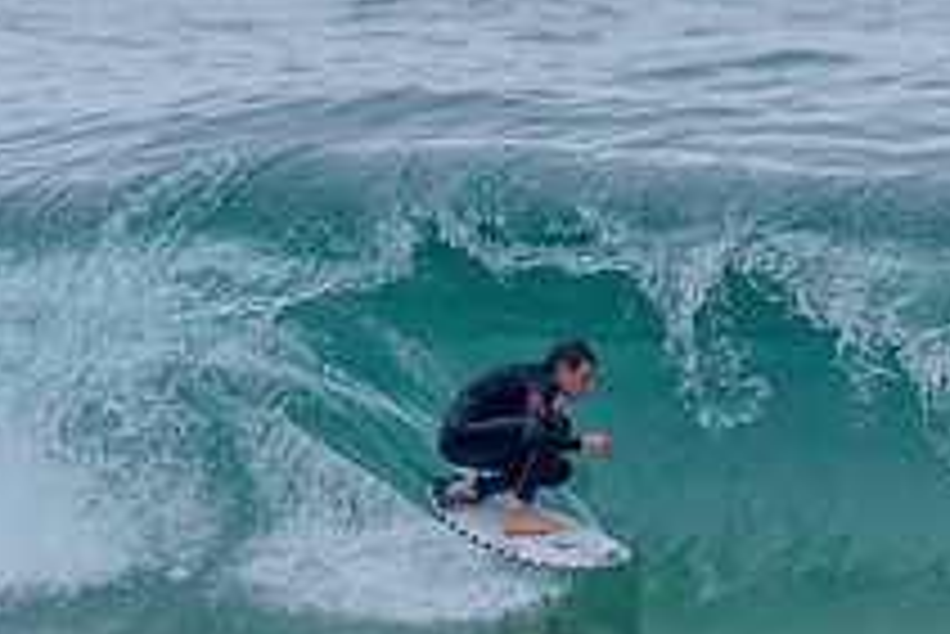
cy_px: 492
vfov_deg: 0.8
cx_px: 553
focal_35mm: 1683
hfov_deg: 1.2
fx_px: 44441
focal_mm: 500
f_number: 5.6
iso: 1600
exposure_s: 1/2000
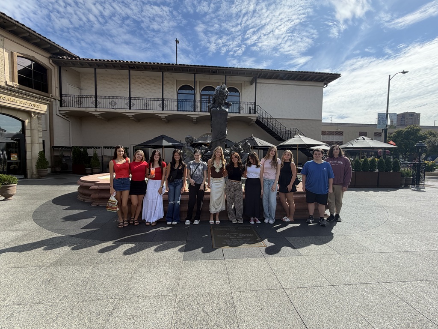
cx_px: 219
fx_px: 177
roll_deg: -1.1
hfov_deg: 102.1
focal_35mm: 14
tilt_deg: -3.3
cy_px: 164
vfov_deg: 85.7
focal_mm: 2.22
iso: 32
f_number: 2.2
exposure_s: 1/876
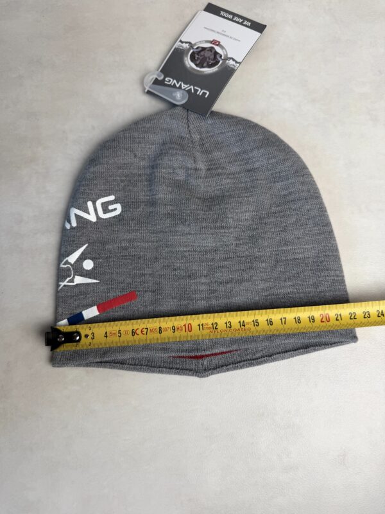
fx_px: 356
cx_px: 192
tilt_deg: -78.6
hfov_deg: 56.8
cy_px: 257
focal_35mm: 24
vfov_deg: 71.6
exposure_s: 1/121
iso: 50
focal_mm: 6.76
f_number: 1.78
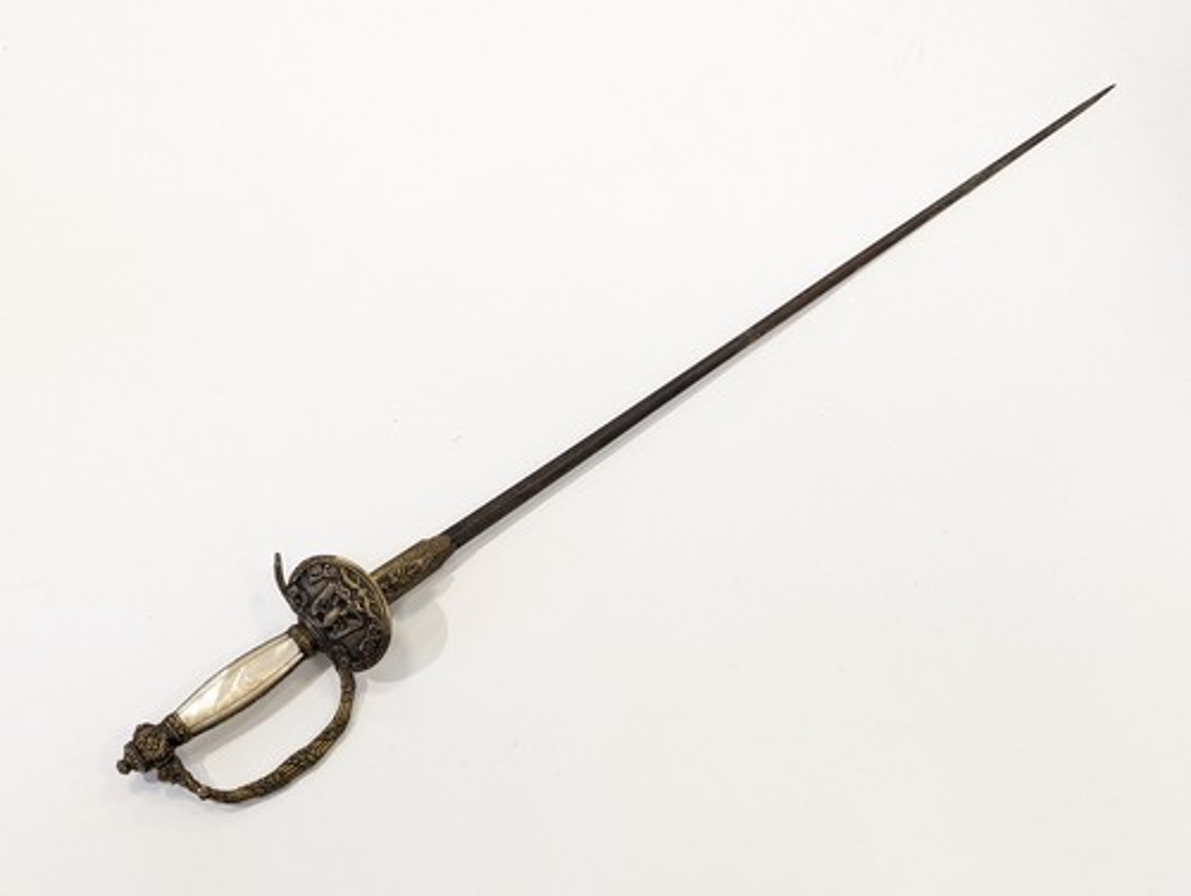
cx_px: 596
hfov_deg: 39.6
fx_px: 1653
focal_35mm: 48
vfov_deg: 30.3
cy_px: 448
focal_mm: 6.81
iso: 176
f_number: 1.85
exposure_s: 1/90
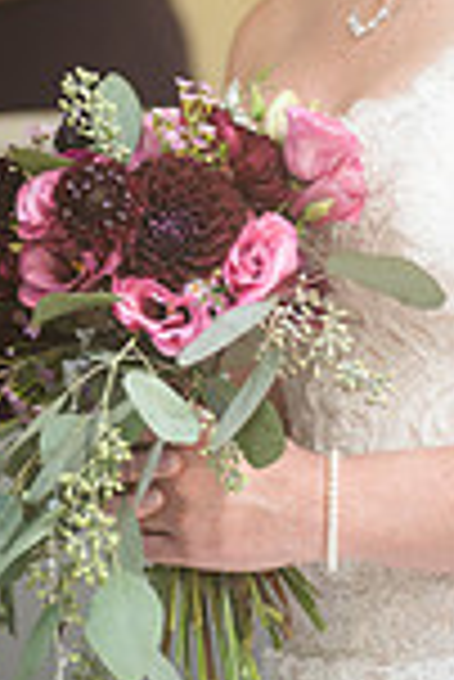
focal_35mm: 268
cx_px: 247
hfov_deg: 5.1
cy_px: -5
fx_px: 5058
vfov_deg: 7.6
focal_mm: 90
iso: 640
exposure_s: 1/400
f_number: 3
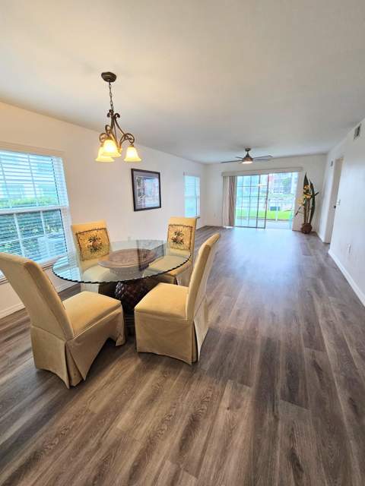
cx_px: 182
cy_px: 243
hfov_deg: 89.9
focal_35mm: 13
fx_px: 183
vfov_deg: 106.2
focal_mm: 2.2
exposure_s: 1/60
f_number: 2.2
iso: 125
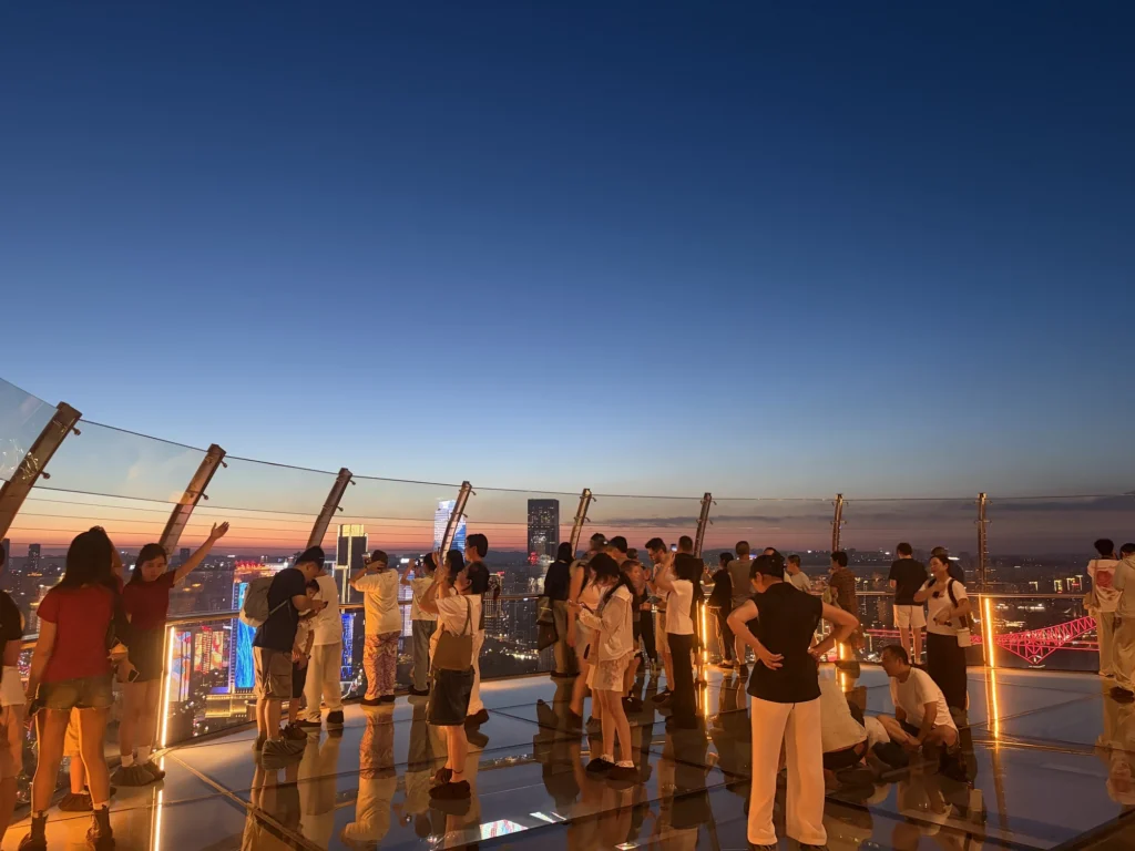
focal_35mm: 26
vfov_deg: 53.1
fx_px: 852
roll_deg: +0.5
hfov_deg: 67.3
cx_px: 568
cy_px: 426
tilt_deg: +9.5
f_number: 1.6
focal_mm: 5.96
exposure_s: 1/25
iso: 500
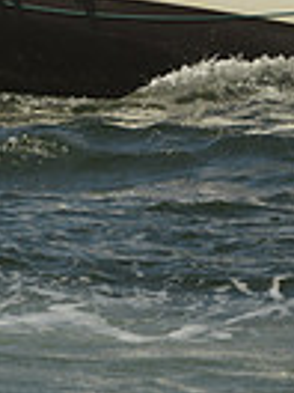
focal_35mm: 413
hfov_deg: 3.6
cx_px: 143
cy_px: -76
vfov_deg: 4.8
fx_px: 4677
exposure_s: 1/1600
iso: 280
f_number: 10
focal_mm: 98
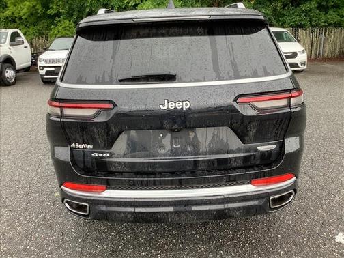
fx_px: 308
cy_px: 129
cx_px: 172
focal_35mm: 31
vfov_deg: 45.4
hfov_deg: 58.4
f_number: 2.4
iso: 64
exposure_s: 1/120
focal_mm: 3.3
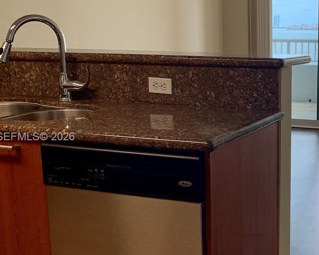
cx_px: 298
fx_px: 548
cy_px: 138
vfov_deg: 26.2
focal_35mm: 58
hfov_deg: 30.8
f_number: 1.8
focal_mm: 4.25
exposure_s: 1/121
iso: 50
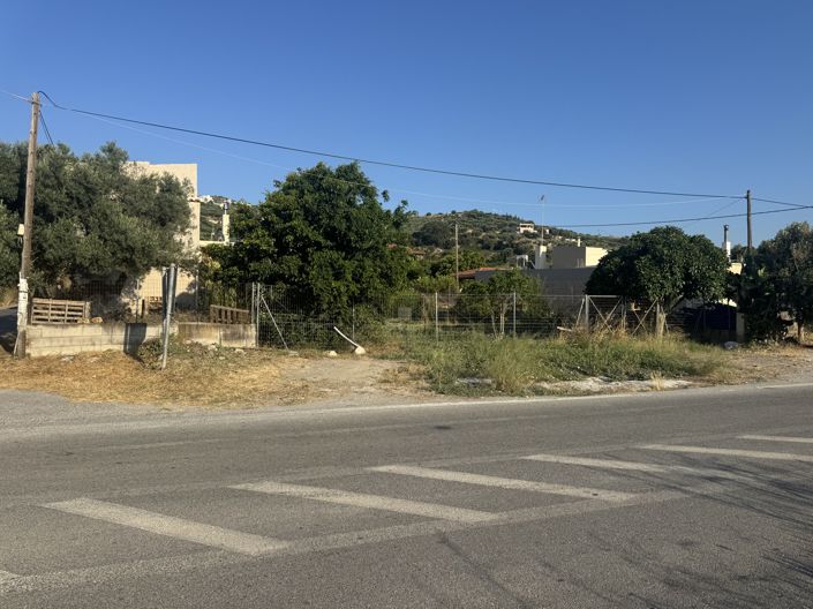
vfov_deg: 56.8
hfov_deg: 71.6
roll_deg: +0.3
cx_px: 406
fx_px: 563
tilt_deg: +0.5
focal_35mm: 24
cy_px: 304
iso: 80
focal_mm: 6.76
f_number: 1.78
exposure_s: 1/4049
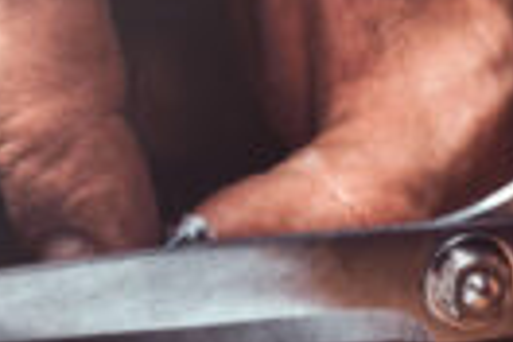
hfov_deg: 7.2
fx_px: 3990
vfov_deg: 4.9
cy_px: 237
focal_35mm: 280
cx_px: 762
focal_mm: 35
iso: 320
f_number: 5.6
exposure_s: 1/60
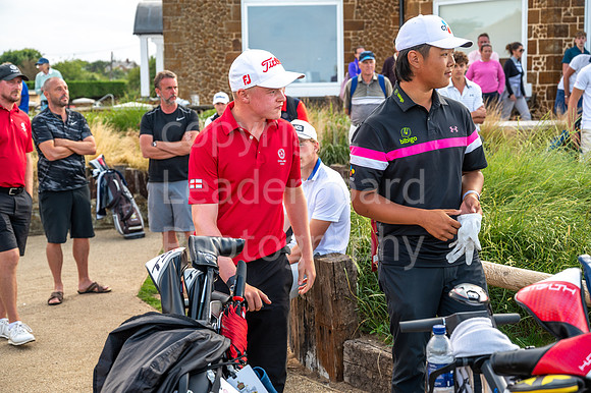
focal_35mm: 53
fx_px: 870
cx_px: 296
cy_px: 196
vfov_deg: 25.5
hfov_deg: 37.5
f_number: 4.5
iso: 100
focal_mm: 53
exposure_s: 1/200
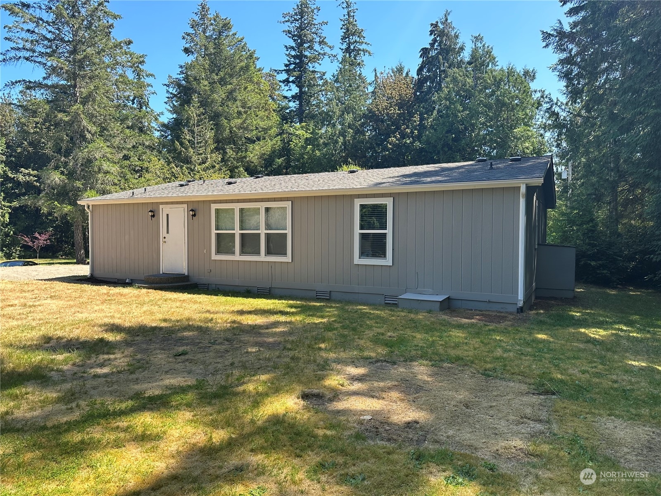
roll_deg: -0.6
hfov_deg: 71.6
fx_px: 458
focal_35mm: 24
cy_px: 248
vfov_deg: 56.8
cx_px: 330
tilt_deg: -1.9
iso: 80
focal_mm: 6.86
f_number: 1.78
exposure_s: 1/1019
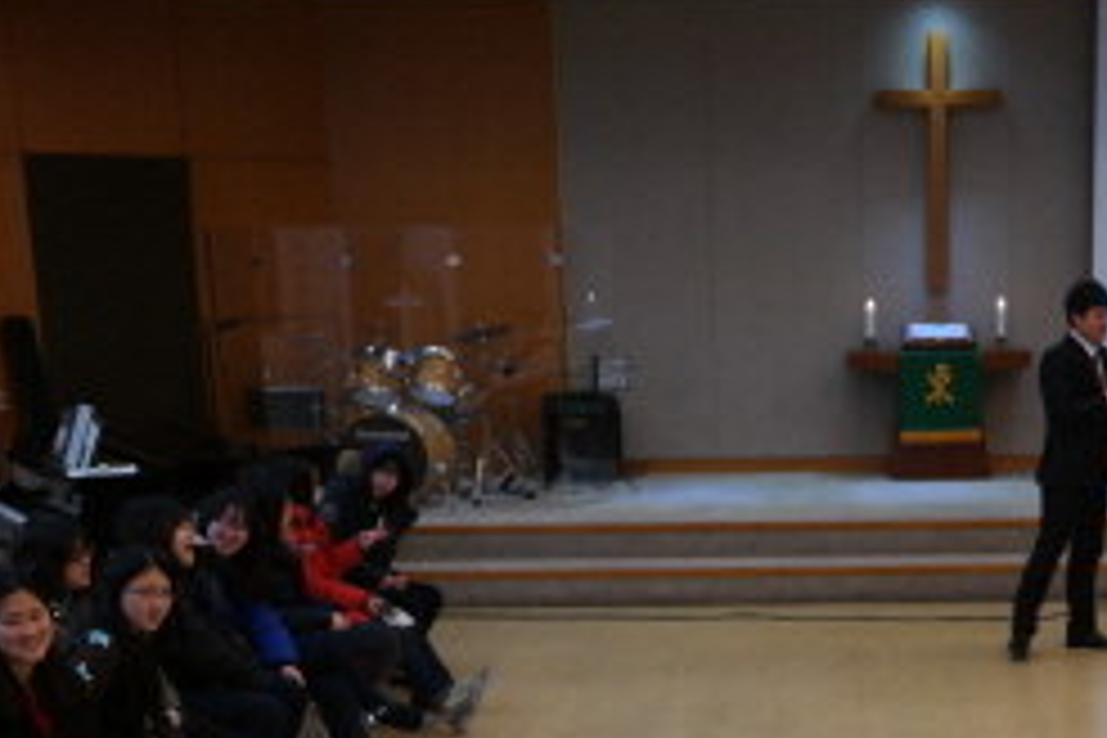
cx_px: 873
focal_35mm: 61
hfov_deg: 32.1
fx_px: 1876
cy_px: 731
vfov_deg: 21.5
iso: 200
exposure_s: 1/40
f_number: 3.5
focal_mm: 20
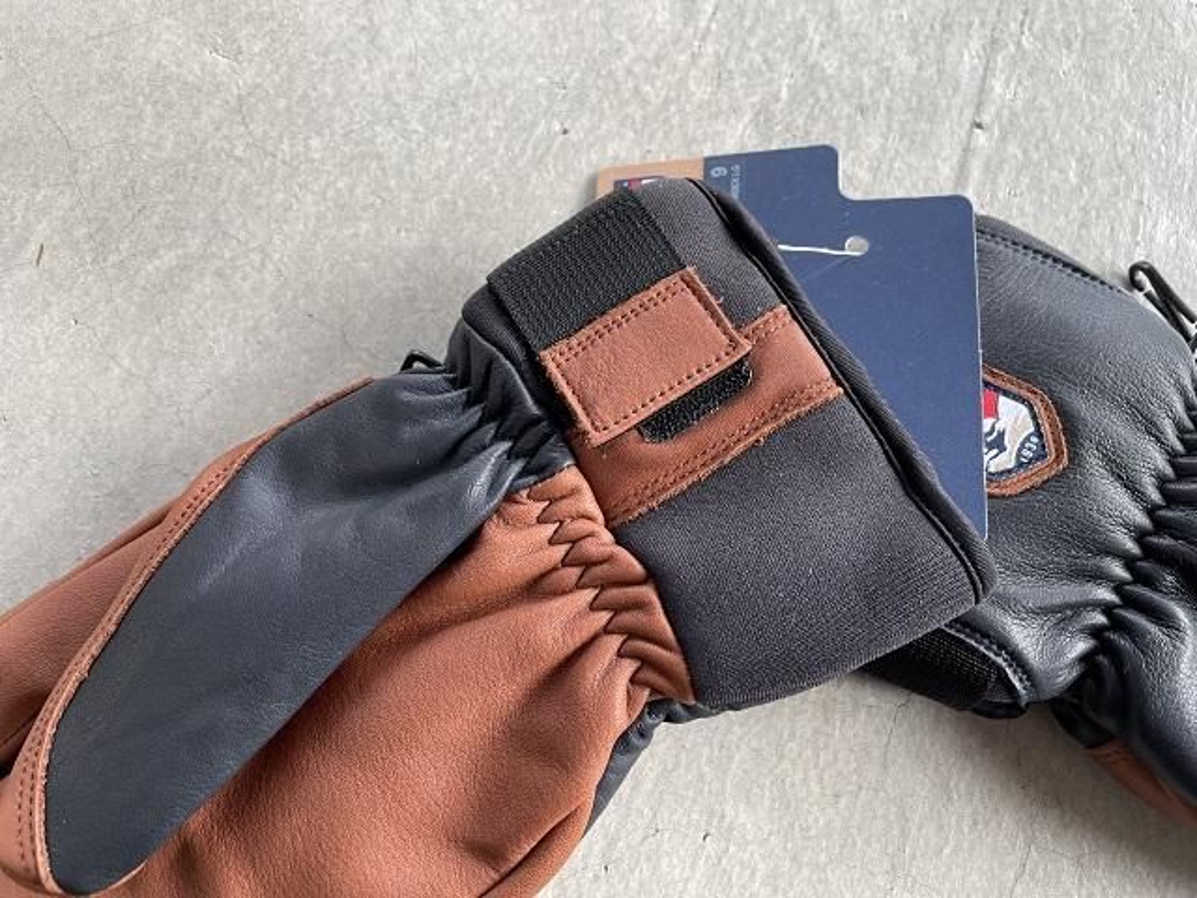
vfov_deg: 53.1
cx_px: 598
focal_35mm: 26
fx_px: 899
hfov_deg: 67.3
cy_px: 449
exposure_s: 1/121
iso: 80
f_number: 1.6
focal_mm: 4.2
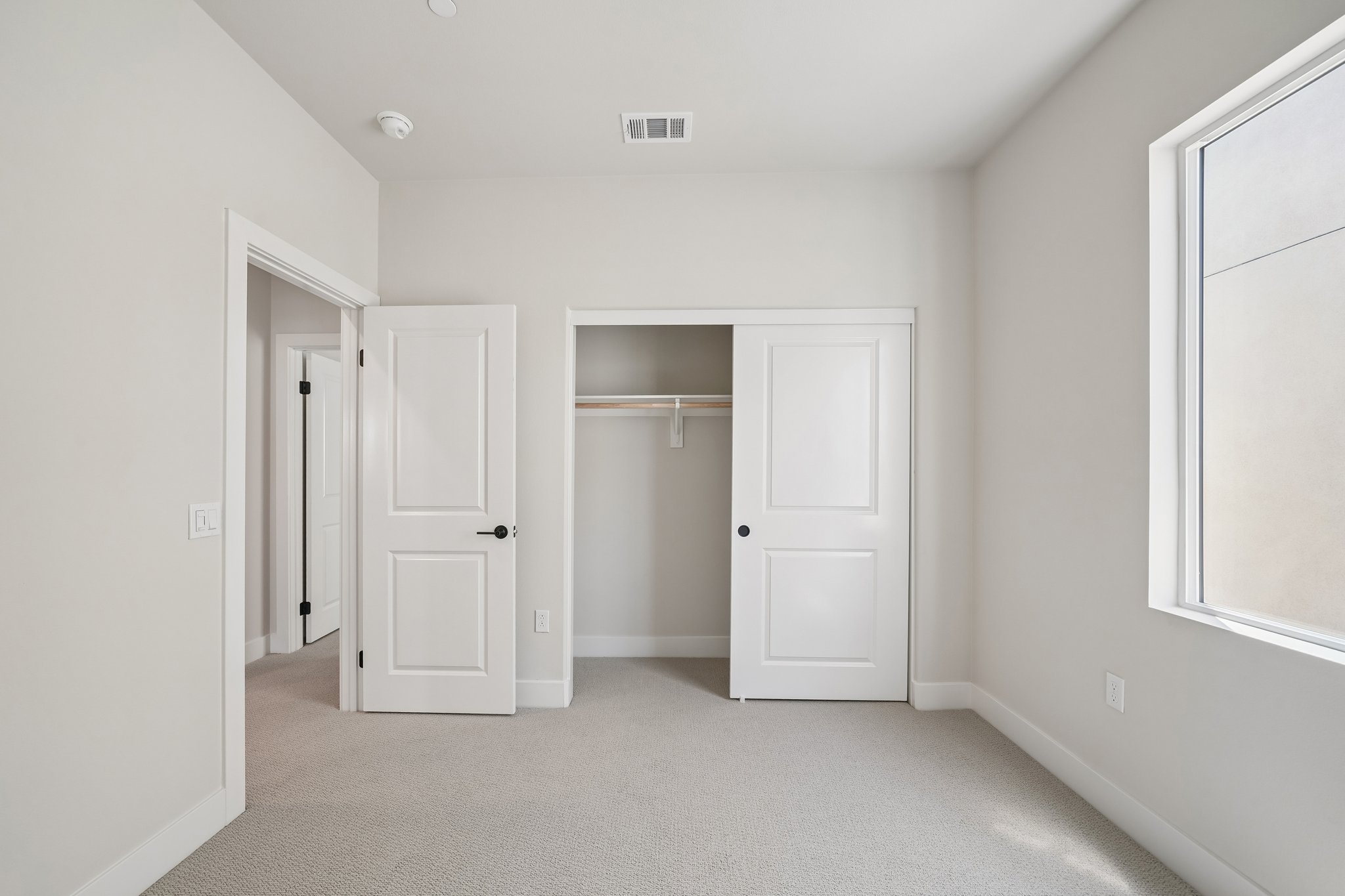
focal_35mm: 13
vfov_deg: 85.4
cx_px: 672
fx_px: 486
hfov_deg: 108.3
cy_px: 448
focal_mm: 13
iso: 400
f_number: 8
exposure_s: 1/25
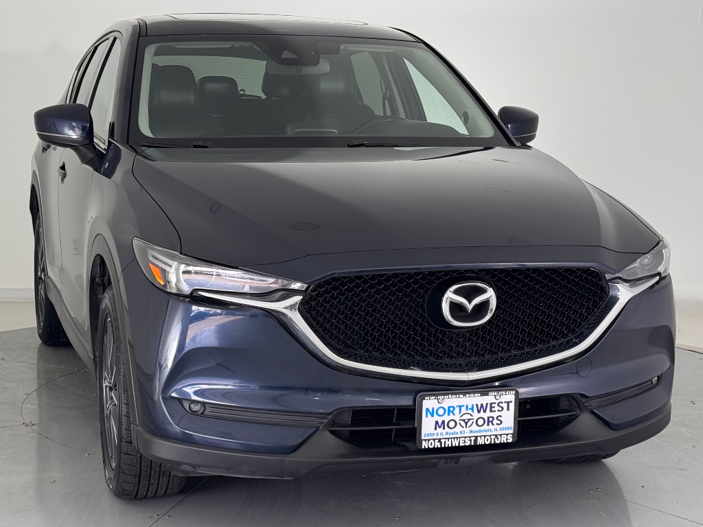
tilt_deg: -9.5
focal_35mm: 48
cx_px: 352
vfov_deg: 30.3
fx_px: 975
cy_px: 264
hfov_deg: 39.7
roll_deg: -0.2
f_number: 1.78
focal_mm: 6.76
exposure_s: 1/207
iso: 50
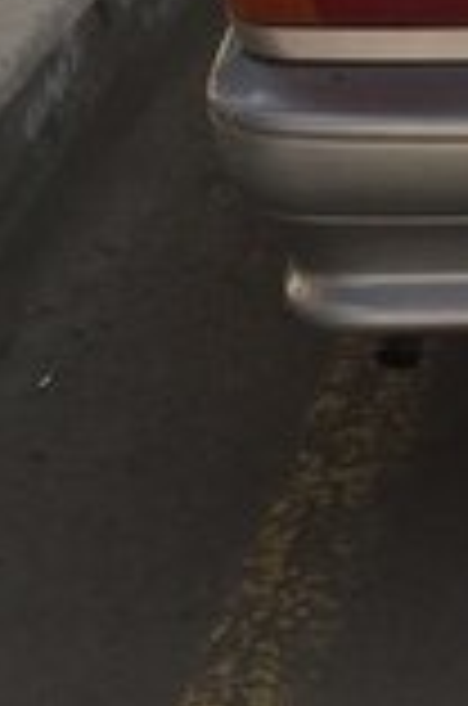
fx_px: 2487
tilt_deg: -16.2
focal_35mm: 127
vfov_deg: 15.8
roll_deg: +1.5
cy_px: -38
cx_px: 1008
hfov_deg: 9.8
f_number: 2.2
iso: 32
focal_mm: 4.15
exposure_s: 1/608
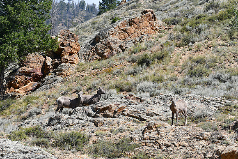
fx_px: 1534
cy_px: 80
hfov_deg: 8.9
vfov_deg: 5.9
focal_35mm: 232
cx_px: 119
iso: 200
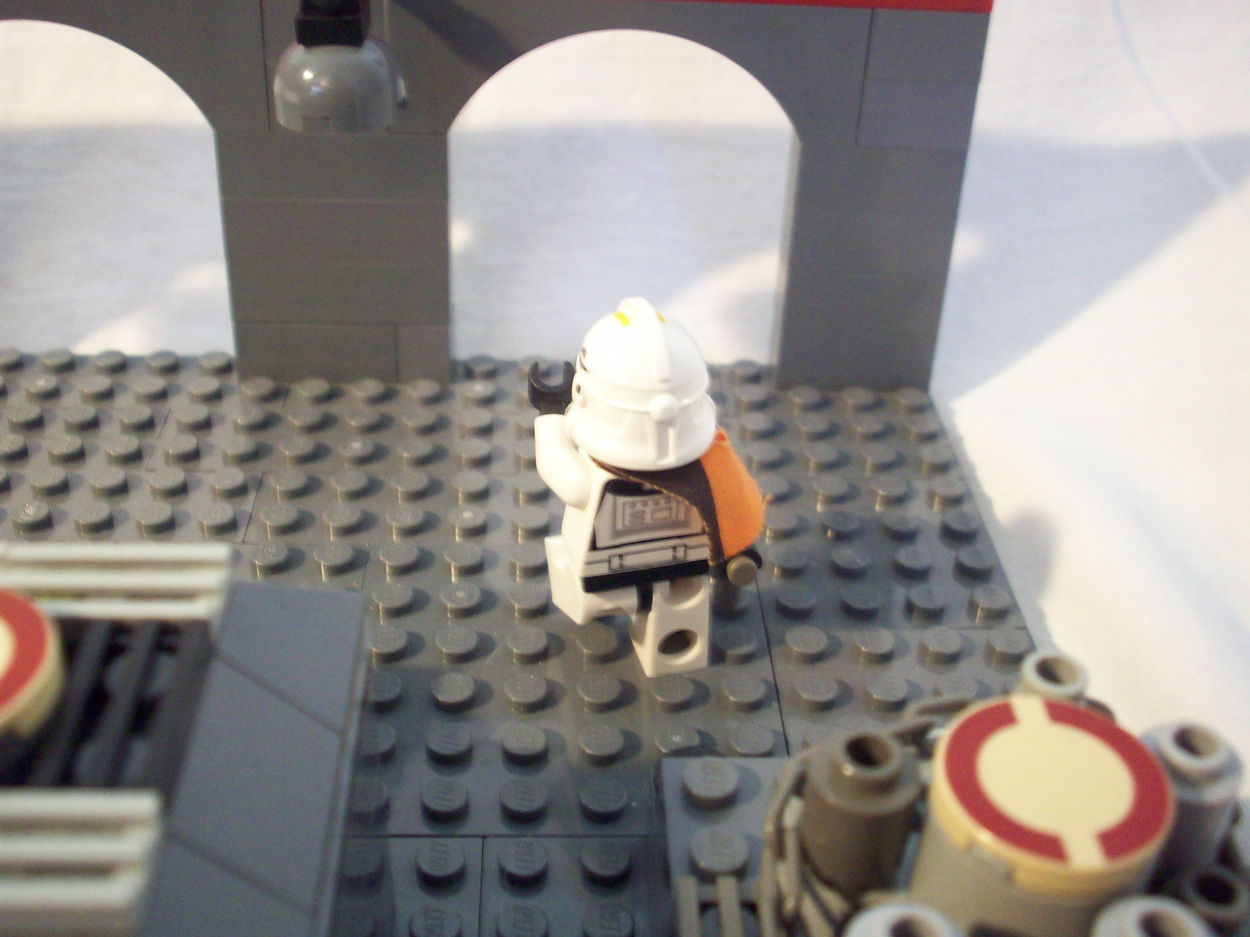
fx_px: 1372
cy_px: 468
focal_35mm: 38
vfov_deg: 37.7
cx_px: 628
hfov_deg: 49.0
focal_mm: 6.2
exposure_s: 1/8
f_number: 2.8
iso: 160
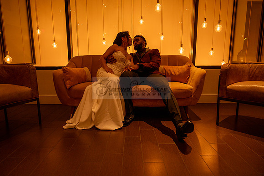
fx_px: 176
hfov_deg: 73.7
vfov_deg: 53.2
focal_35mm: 24
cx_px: 132
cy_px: 88
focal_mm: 24
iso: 800
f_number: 3.2
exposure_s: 1/200
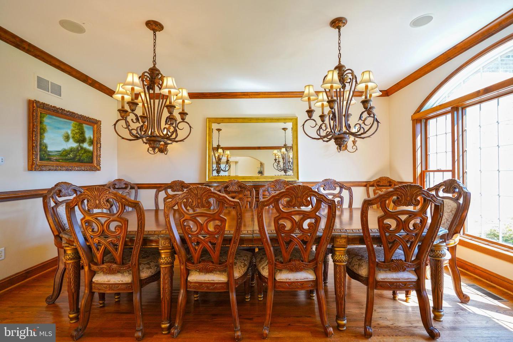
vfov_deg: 73.7
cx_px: 256
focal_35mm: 16
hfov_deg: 96.7
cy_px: 171
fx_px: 228
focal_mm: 16
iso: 1000
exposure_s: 1/160
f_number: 4
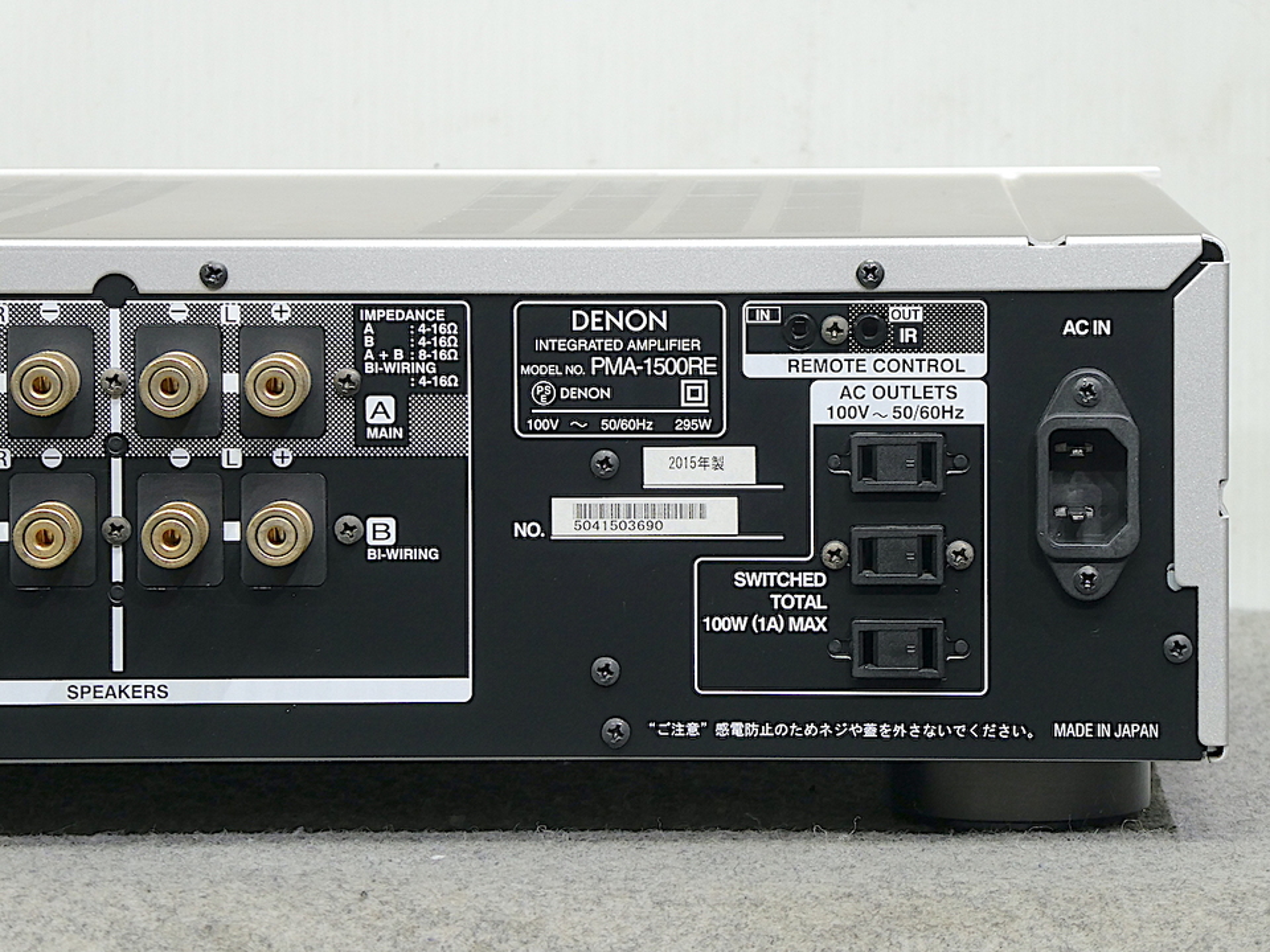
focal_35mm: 160
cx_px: 635
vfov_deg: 9.3
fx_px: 5870
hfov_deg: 12.3
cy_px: 476
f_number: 5.5
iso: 200
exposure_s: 1/6
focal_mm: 28.7
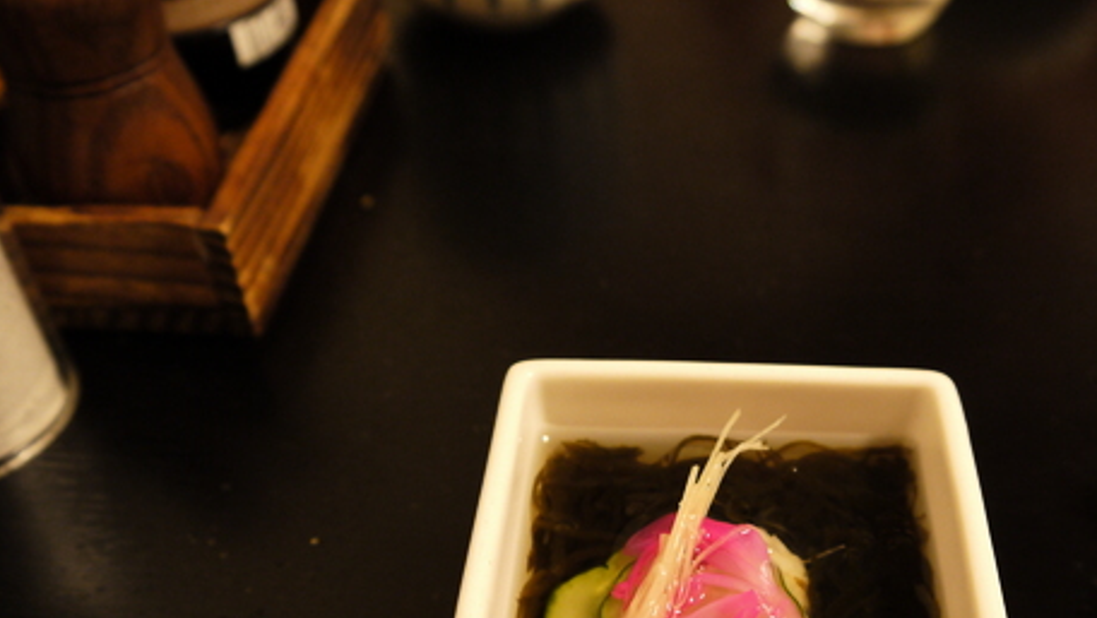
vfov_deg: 27.3
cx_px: 700
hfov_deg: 46.8
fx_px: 1251
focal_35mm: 43
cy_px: 476
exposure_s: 1/25
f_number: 3.6
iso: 400
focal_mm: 15
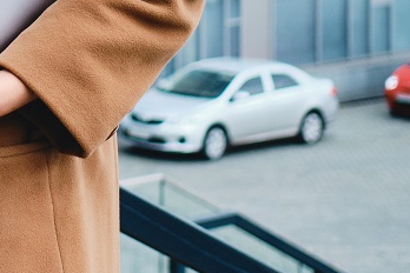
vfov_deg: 8.9
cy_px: -120
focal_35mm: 151
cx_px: -197
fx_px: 1720
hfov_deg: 12.9
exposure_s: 1/320
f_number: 2
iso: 320
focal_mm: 23
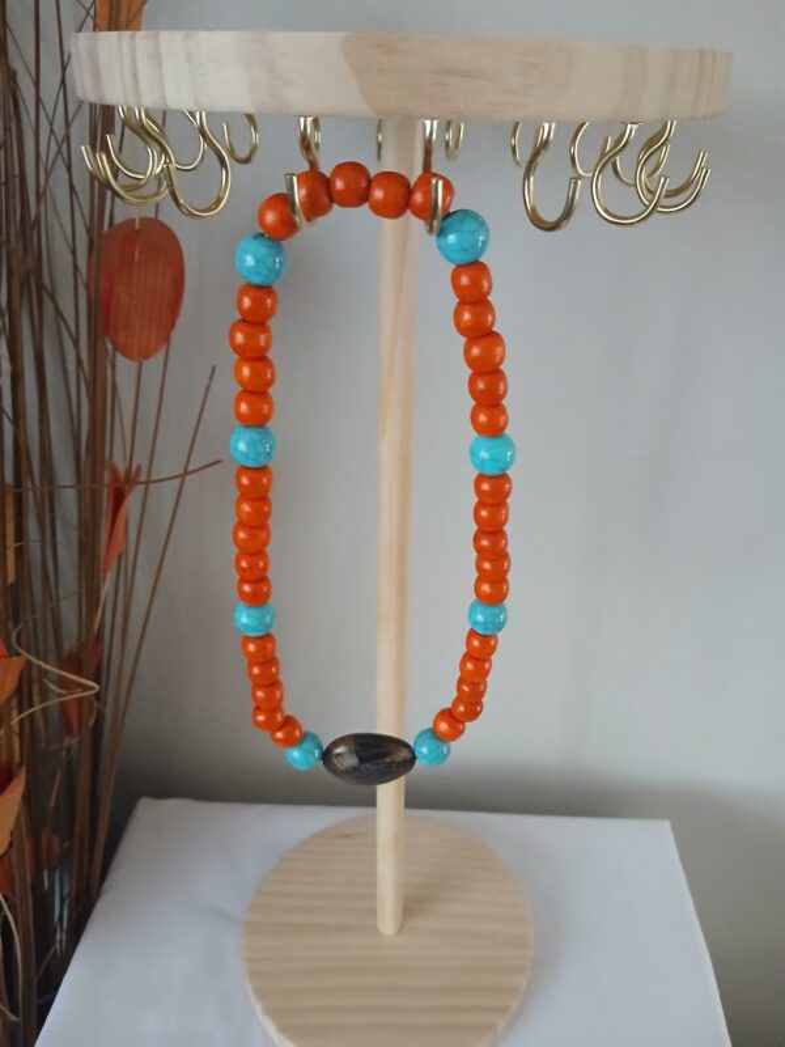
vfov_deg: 65.3
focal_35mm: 27
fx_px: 816
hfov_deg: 51.4
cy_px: 524
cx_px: 392
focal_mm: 3.98
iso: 800
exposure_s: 1/20
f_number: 1.8
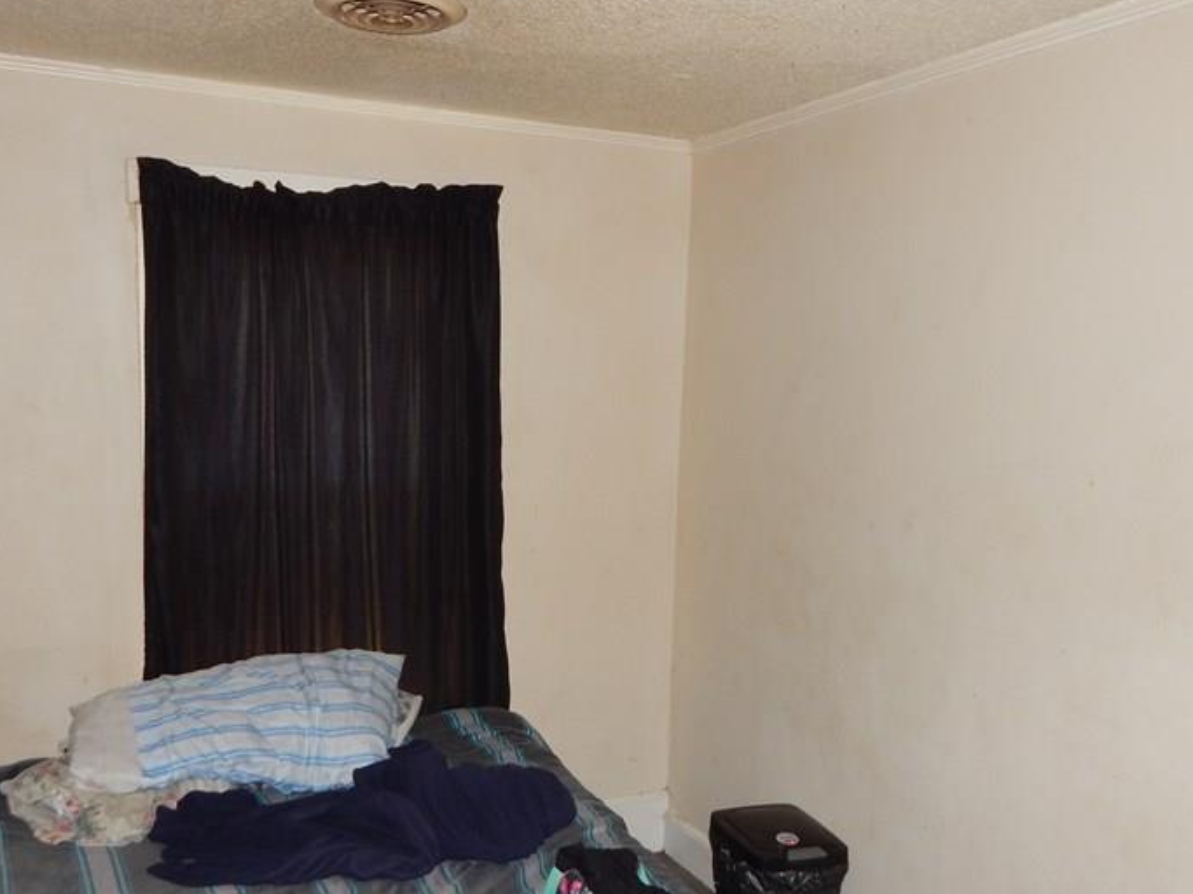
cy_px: 533
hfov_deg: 55.4
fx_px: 1137
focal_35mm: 33
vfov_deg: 42.7
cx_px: 610
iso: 200
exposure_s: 1/30
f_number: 3
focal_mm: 4
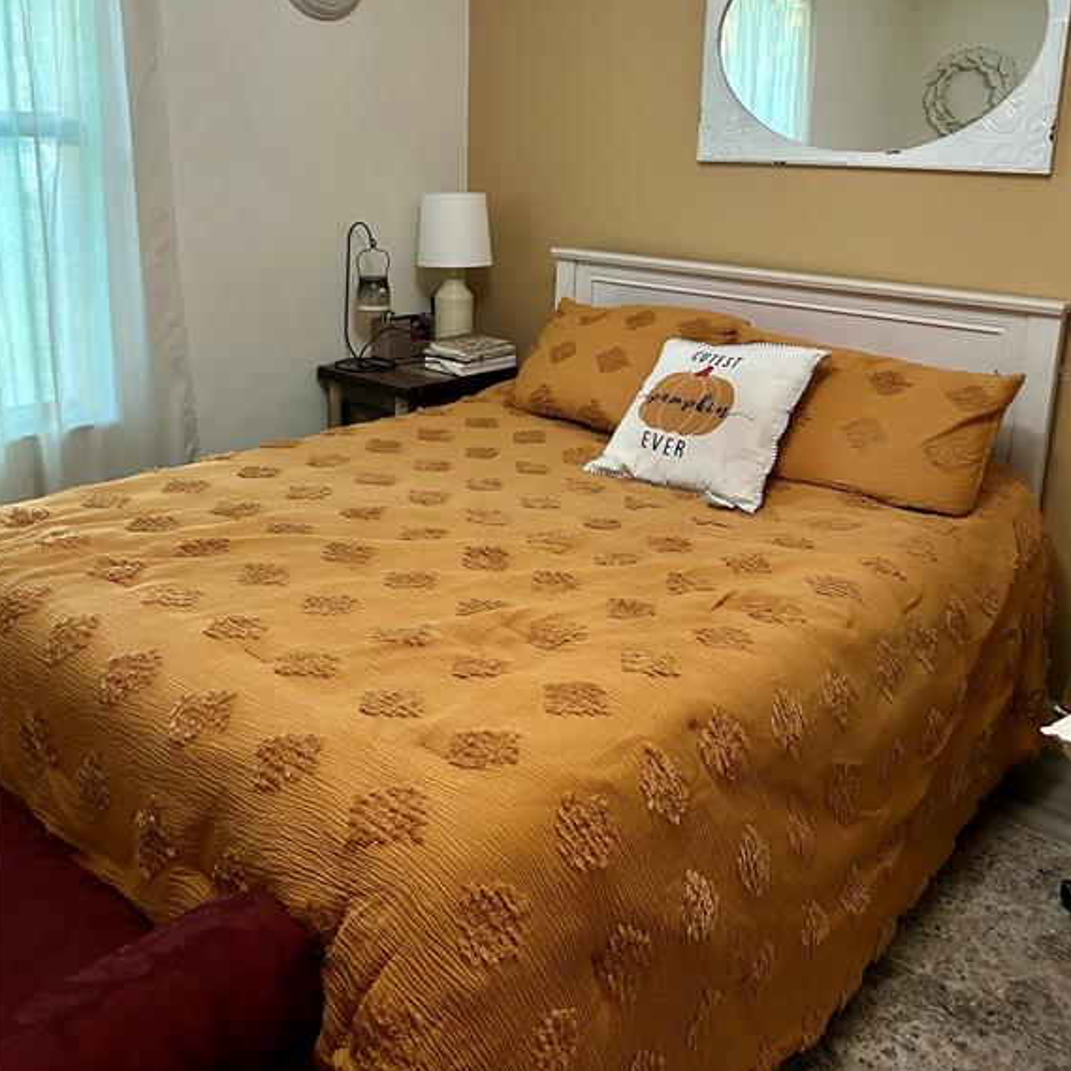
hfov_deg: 52.5
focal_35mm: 31
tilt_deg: -10.6
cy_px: 373
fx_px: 1085
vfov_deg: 51.7
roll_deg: -2.1
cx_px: 531
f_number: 1.5
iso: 640
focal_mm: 5.7
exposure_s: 1/40
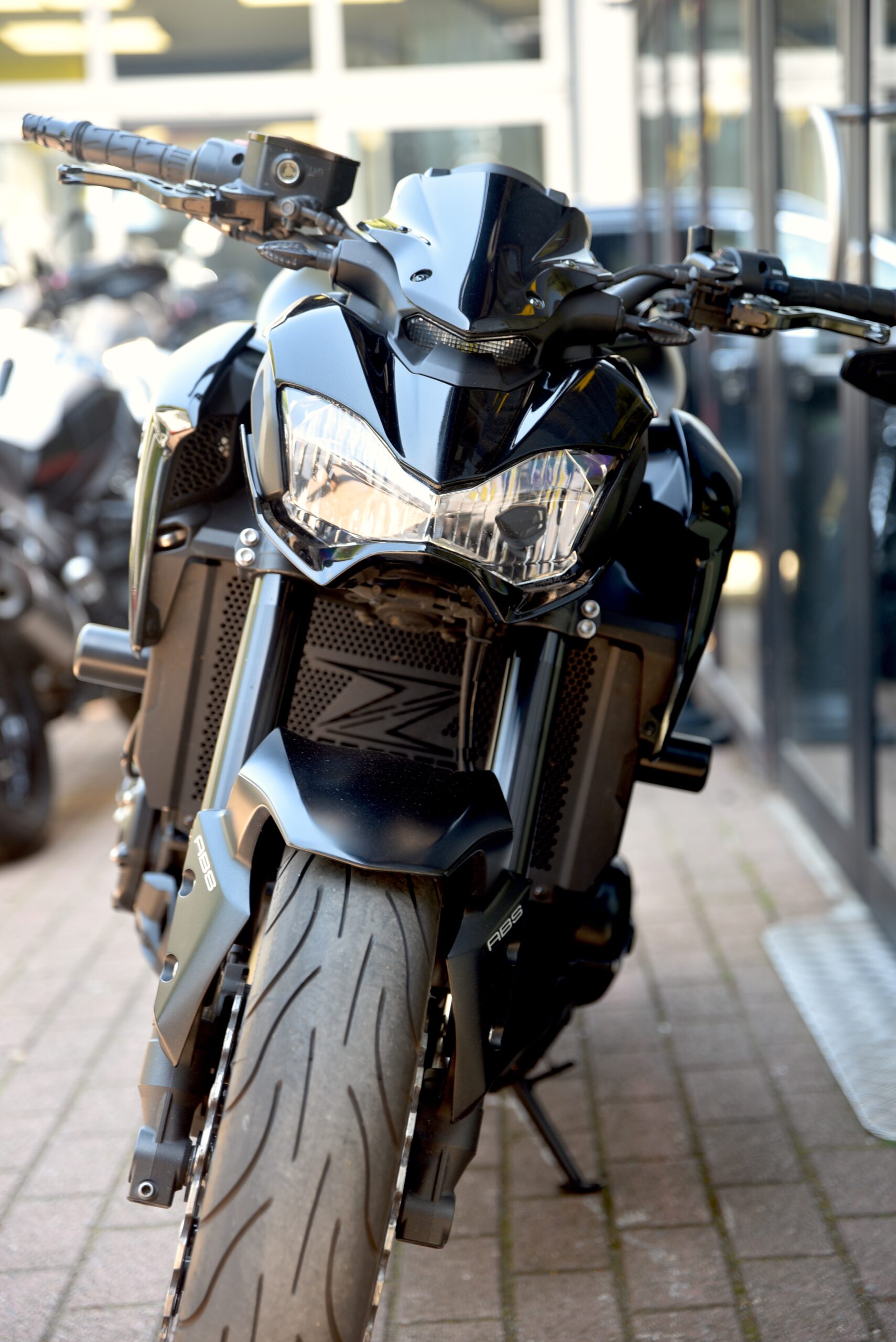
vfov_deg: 28.8
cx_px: 448
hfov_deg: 19.5
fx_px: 2611
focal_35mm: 70
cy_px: 671
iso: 100
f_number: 2.8
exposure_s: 1/50
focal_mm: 70
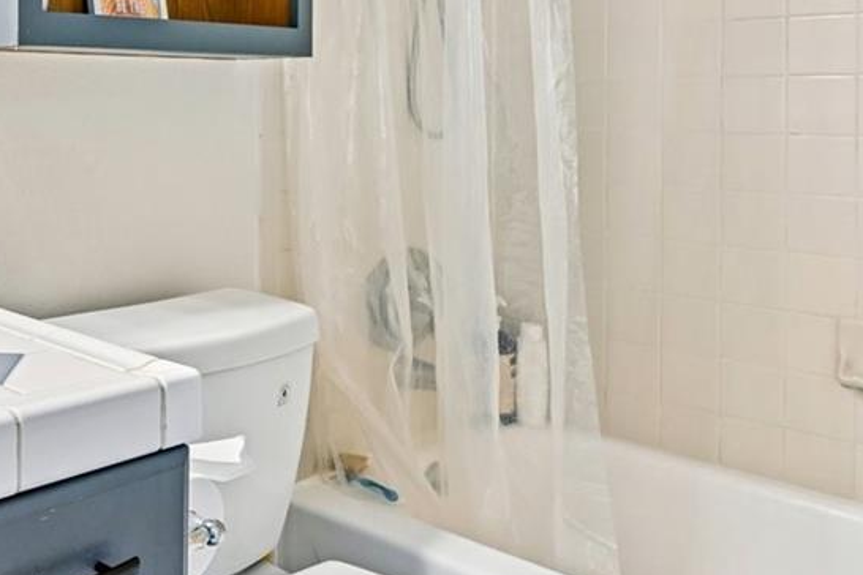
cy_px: 71
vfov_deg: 31.3
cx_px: 107
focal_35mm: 41
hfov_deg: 43.8
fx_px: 983
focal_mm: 14
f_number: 9
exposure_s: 1/15
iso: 250
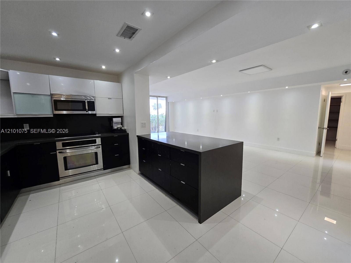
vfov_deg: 89.9
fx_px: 132
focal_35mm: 13
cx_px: 176
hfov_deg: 106.2
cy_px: 132
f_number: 2.2
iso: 100
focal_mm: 2.2
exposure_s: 1/60
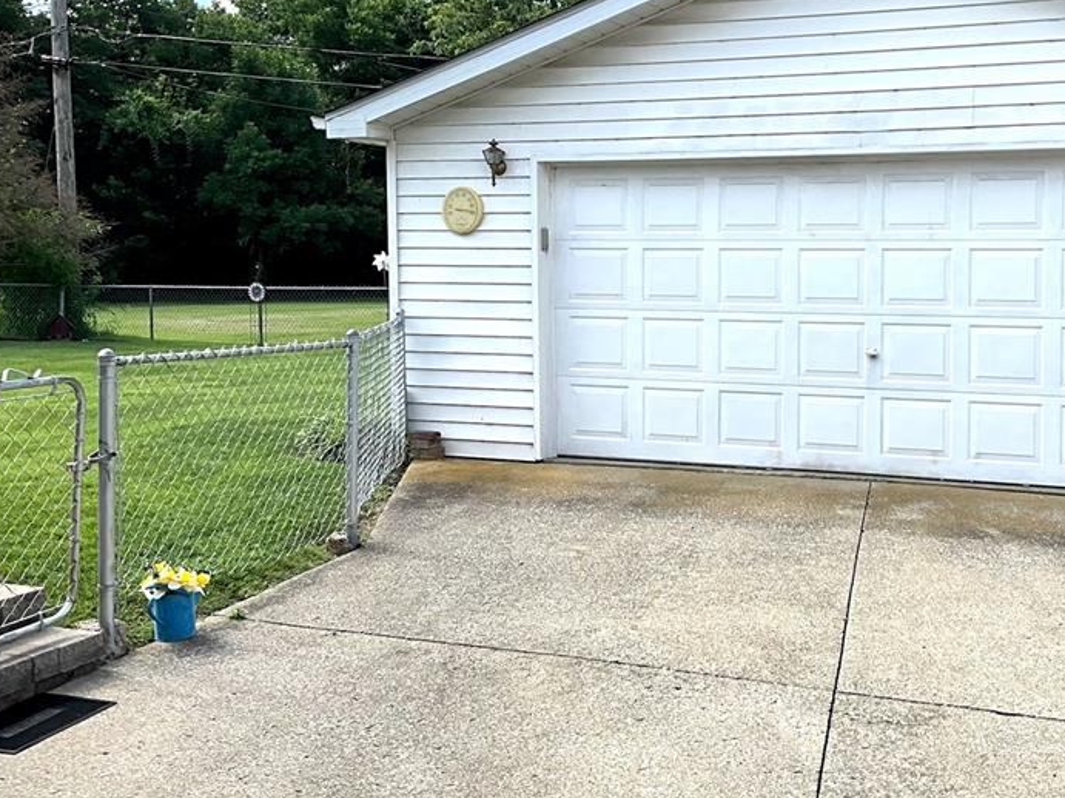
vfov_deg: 33.5
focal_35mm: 43
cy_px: 310
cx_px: 766
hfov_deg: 42.8
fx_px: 1323
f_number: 1.8
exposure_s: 1/1626
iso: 25
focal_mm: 3
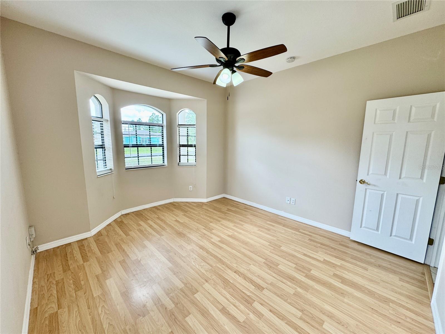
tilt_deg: -7.8
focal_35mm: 14
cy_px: 167
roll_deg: -0.5
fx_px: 180
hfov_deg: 102.1
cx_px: 222
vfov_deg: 85.7
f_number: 2.2
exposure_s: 1/120
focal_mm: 2.22
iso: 64
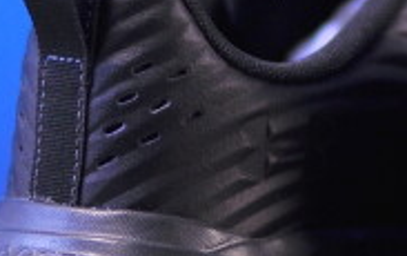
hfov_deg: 6.2
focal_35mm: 333
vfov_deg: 4.0
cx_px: 554
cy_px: -43
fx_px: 3699
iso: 250
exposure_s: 1/320
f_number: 2
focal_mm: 50
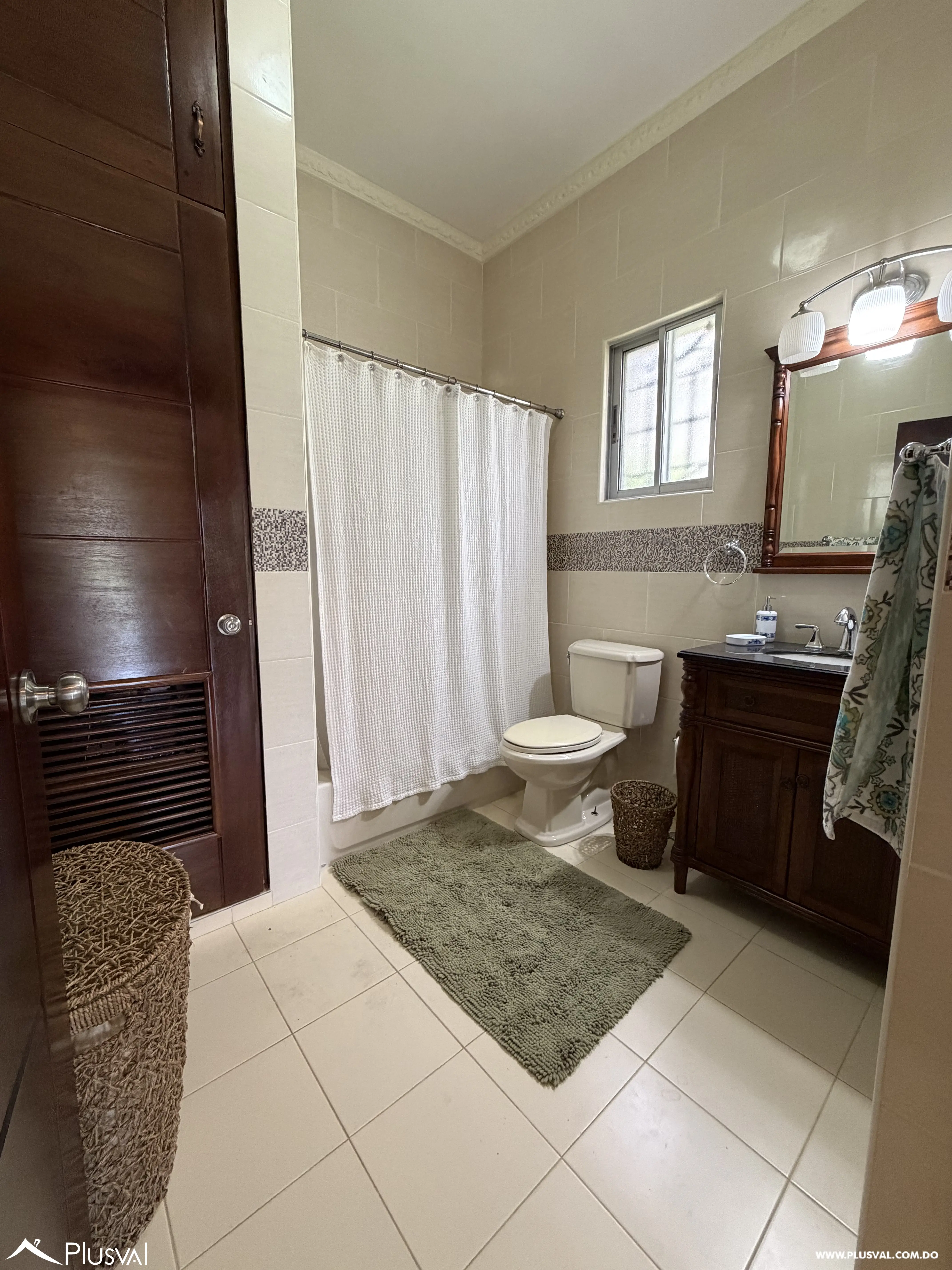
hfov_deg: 85.7
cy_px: 635
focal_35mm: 14
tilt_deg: -8.0
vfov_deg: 102.1
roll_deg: -1.0
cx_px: 476
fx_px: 513
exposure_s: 1/60
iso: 400
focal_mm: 2.22
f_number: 2.2
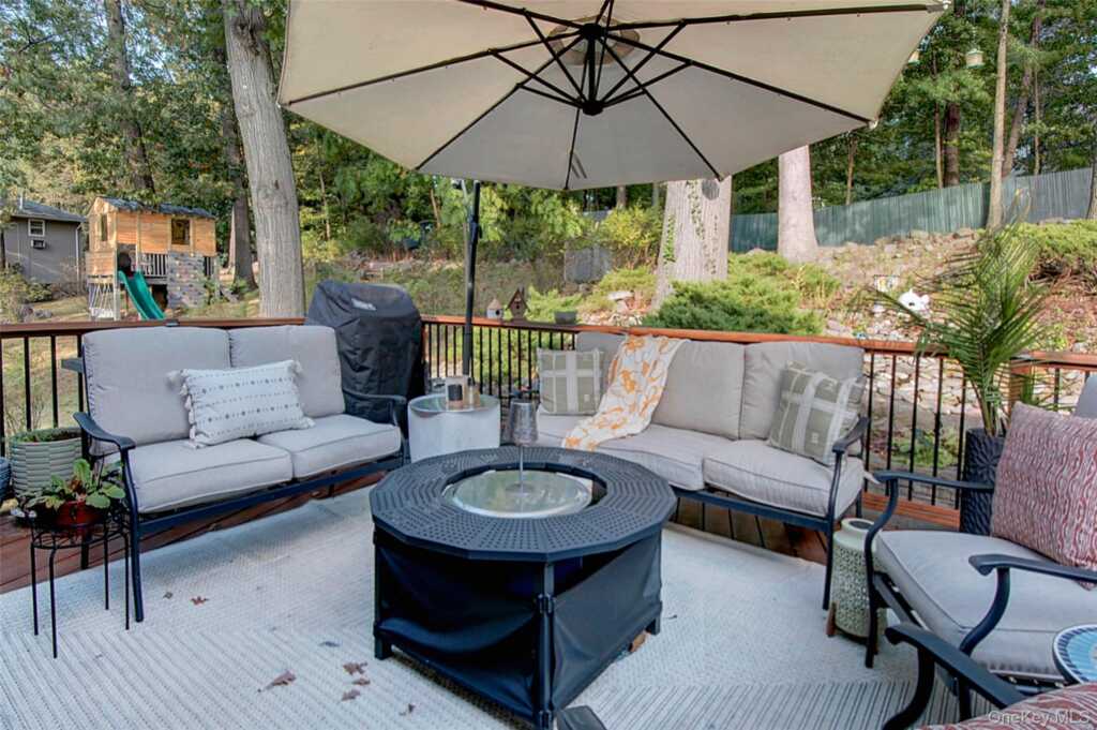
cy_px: 365
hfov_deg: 100.4
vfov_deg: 77.2
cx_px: 548
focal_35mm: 15
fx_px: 457
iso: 200
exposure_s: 1/5
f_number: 14
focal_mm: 10
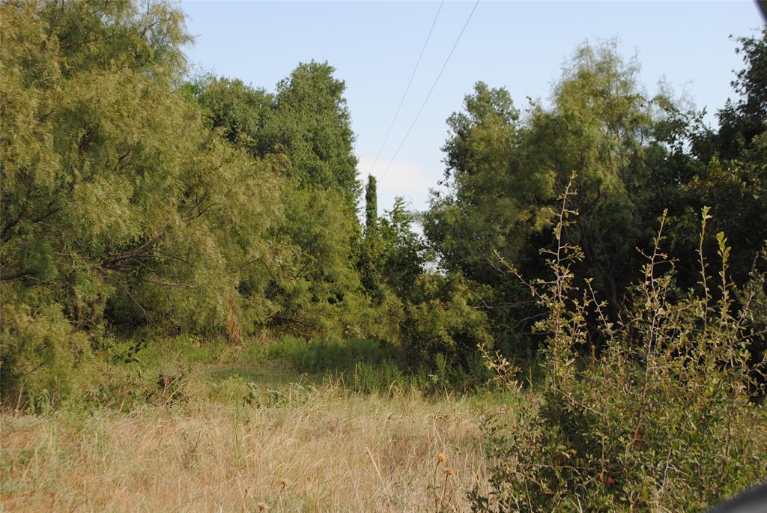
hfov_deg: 37.8
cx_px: 384
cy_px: 256
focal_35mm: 52
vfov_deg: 25.8
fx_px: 1120
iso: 100
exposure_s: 1/200
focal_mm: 35
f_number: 7.1
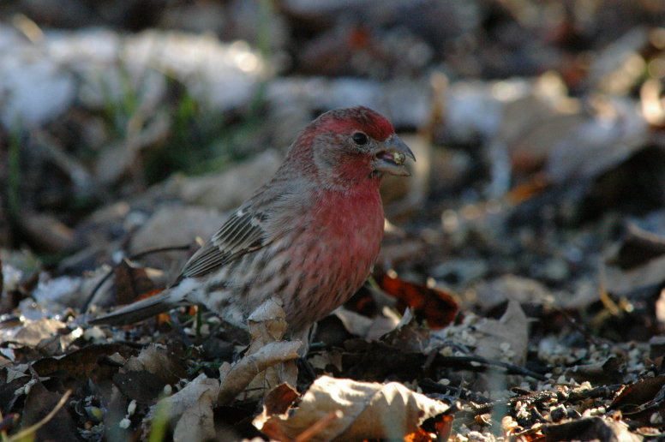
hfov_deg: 2.8
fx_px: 13842
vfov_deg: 1.8
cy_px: 221
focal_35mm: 750
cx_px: 332
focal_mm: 500
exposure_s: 1/250
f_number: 11
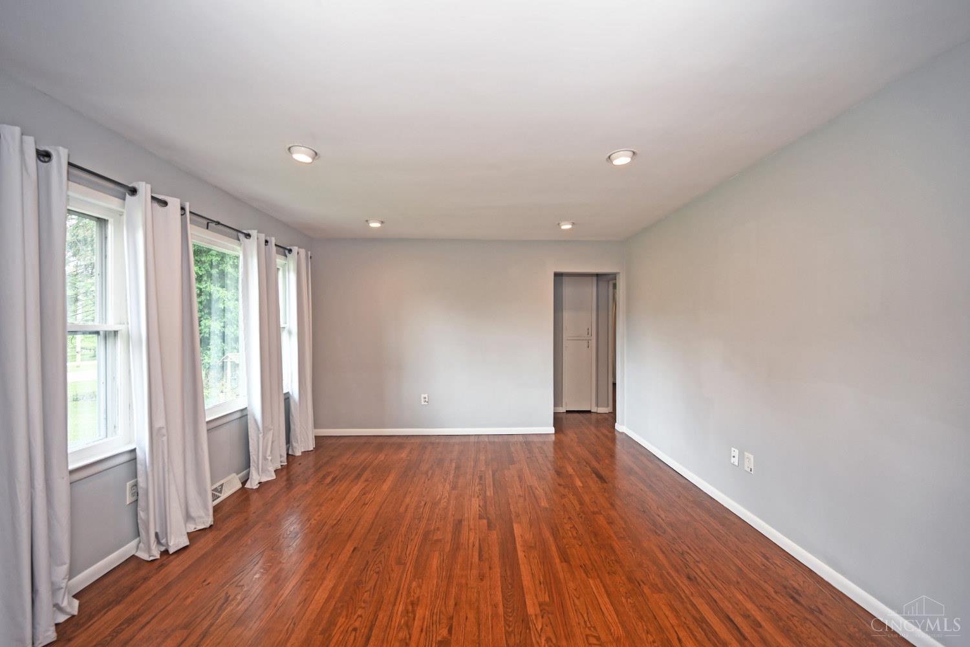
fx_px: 377
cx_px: 485
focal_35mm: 14
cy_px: 324
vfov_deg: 81.2
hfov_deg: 104.3
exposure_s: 1/60
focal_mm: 14
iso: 250
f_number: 4
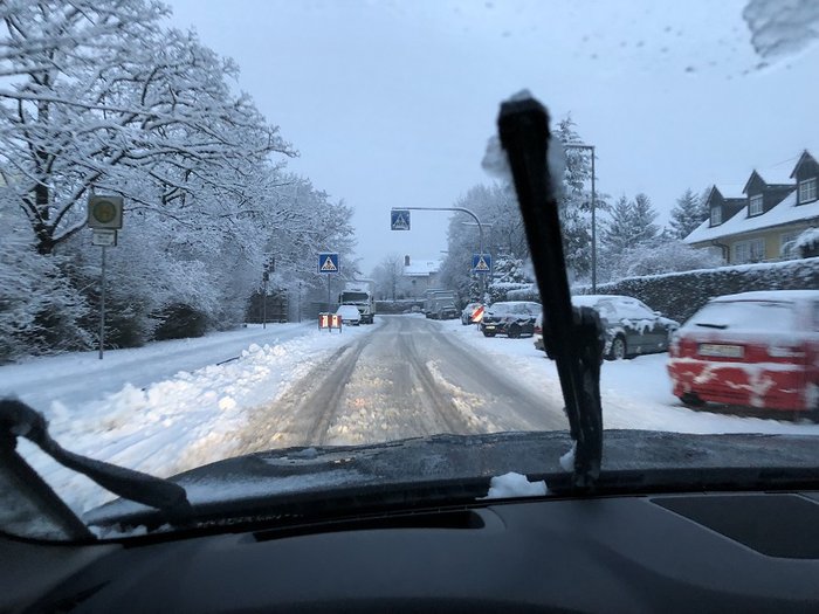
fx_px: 662
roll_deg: +0.3
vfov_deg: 49.7
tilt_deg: -2.9
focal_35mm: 28
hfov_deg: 63.4
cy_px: 307
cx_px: 410
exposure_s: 1/17
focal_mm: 3.99
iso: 80
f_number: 1.8
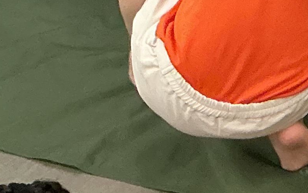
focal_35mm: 157
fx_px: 1318
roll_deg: +2.3
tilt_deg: -27.0
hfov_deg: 10.9
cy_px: -225
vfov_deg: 7.9
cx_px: 777
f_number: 1.8
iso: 160
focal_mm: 3
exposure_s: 1/50
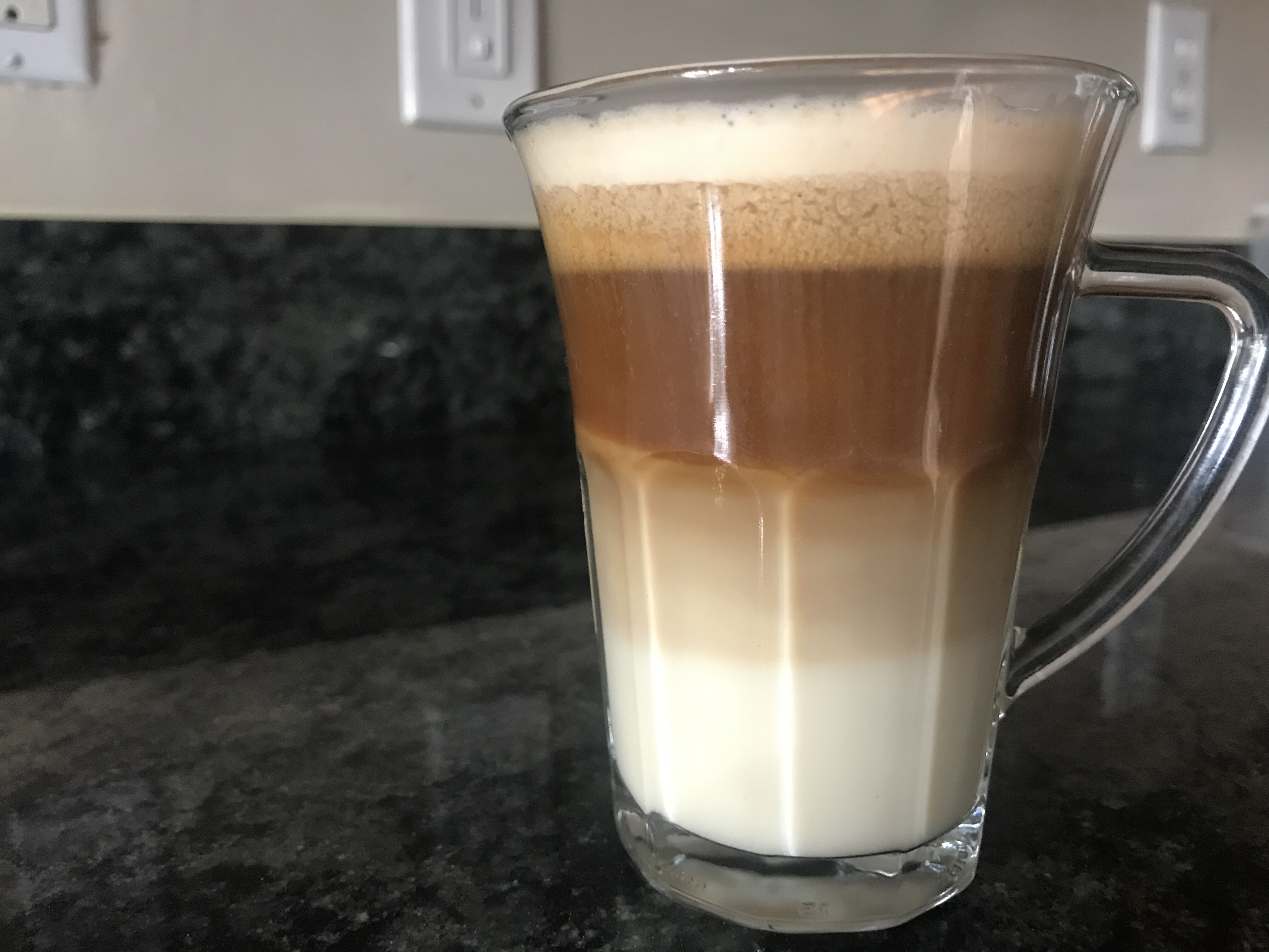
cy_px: 476
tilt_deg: -8.8
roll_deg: -0.4
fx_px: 1026
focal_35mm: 28
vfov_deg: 49.7
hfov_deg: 63.4
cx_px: 634
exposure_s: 1/15
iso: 80
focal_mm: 3.99
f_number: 1.8
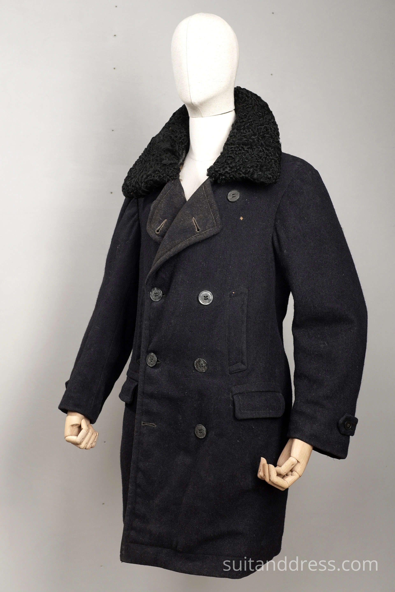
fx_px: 790
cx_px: 198
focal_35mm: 48
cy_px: 296
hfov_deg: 28.1
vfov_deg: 41.1
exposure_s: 1/40
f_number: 5.6
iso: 400
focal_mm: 32
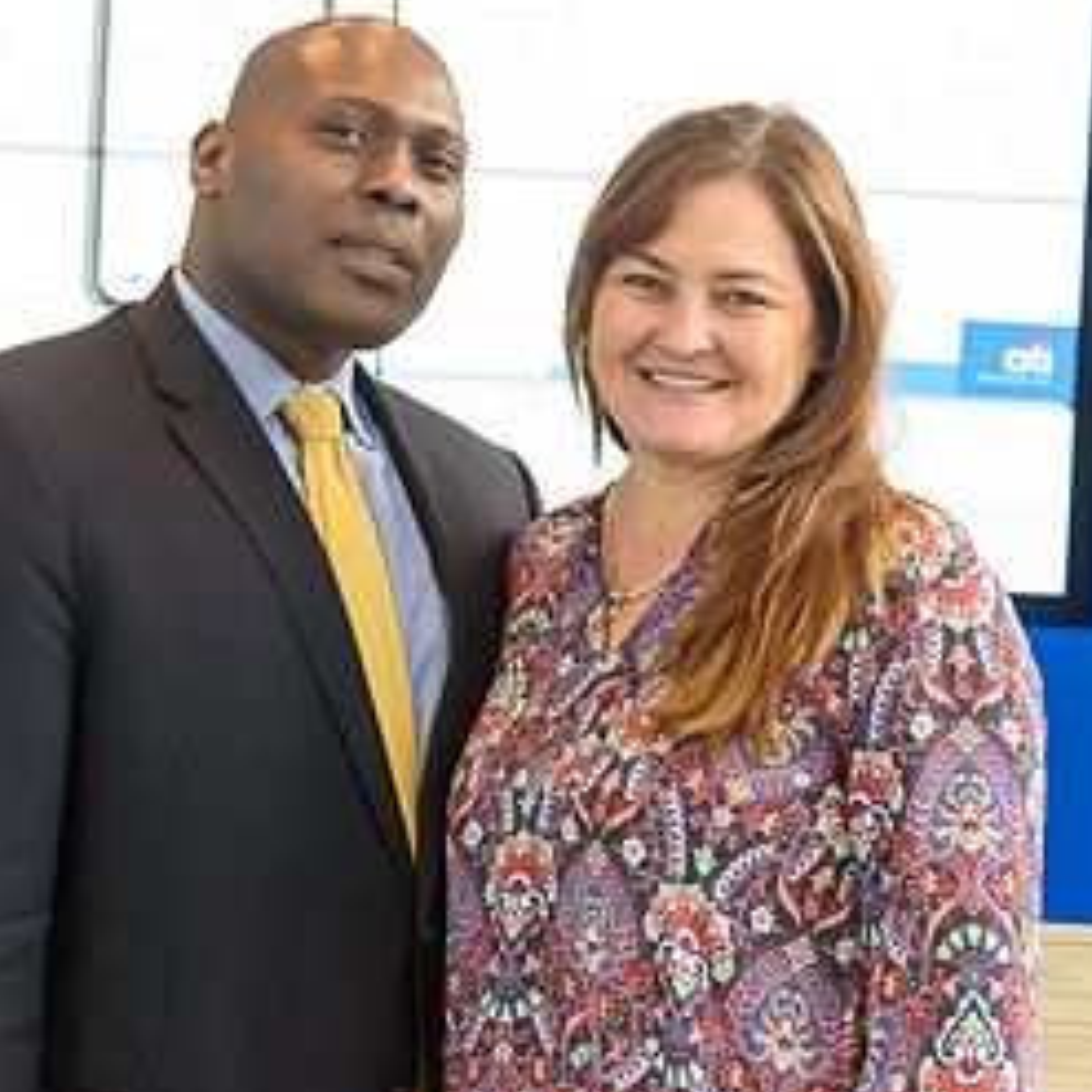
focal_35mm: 90
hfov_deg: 19.3
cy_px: 387
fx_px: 3212
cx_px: 703
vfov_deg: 19.2
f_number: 3.2
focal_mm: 45
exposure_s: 1/125
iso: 1000
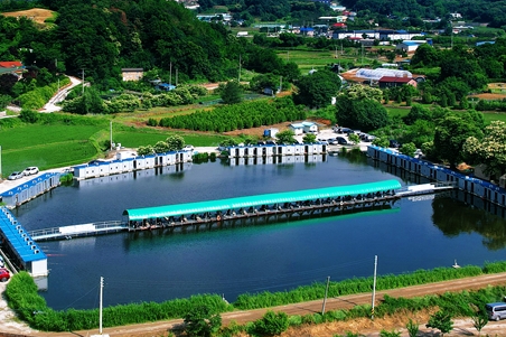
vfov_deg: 23.8
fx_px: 787
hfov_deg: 35.5
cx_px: 205
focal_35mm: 56
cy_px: 72
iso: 100
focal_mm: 8.38
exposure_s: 1/2000
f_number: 2.8
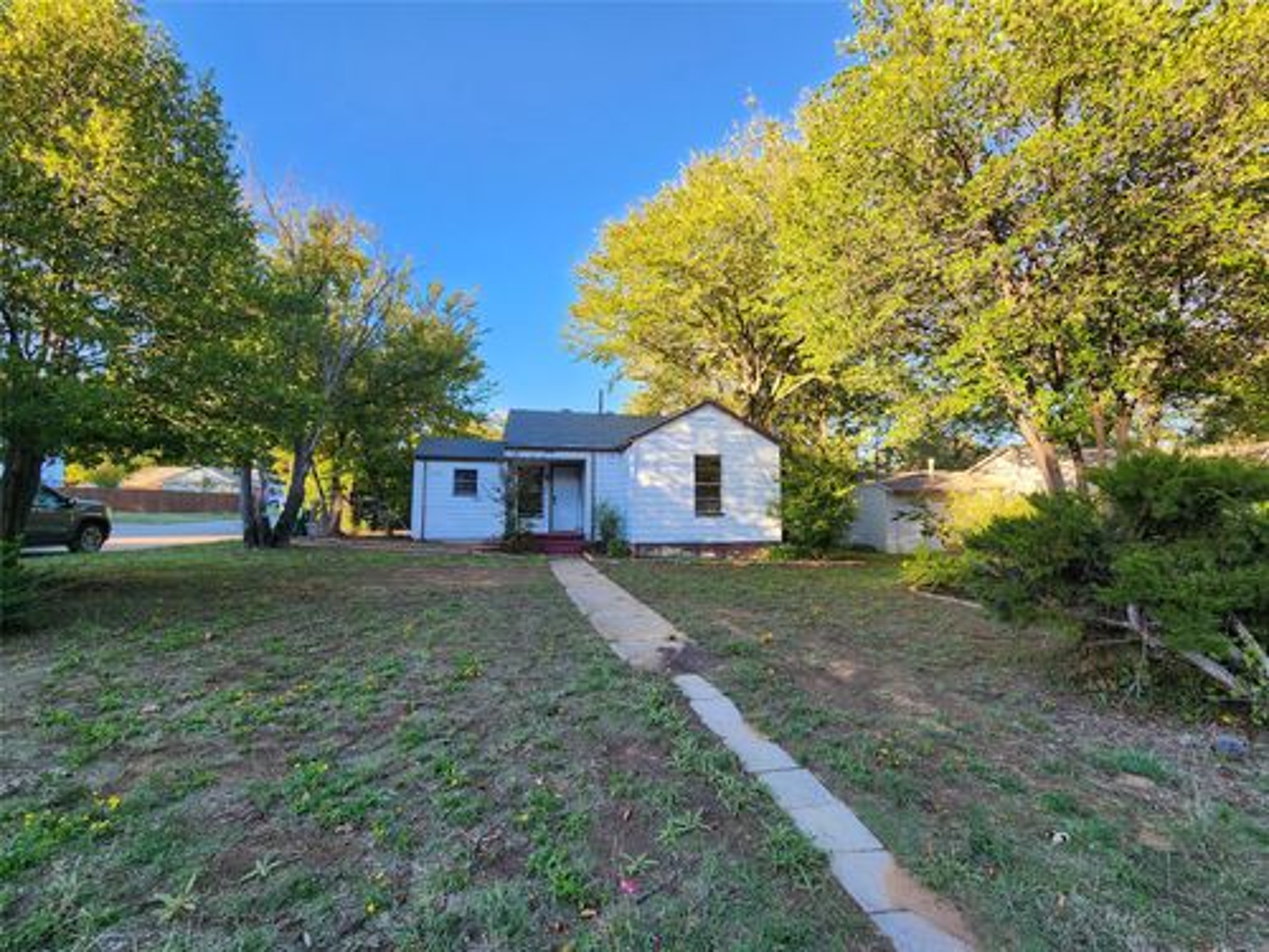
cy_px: 476
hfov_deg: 106.2
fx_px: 477
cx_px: 634
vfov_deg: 89.9
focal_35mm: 13
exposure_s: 1/235
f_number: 2.2
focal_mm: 2.2
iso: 50
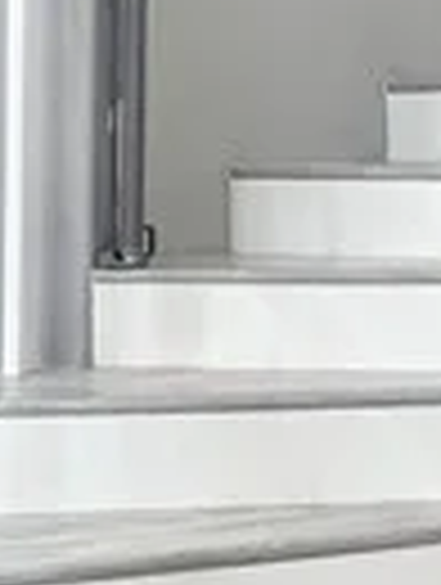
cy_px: -9
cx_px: 616
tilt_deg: +4.3
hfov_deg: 12.9
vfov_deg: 17.4
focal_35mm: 110
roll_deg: -0.5
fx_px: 1862
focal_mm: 2.22
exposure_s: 1/60
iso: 320
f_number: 2.2
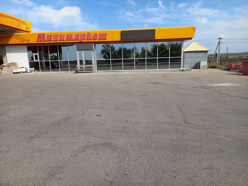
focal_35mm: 25
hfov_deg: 69.4
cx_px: 124
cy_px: 93
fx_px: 179
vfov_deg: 54.9
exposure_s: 1/698
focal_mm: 4.6
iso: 25
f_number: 2
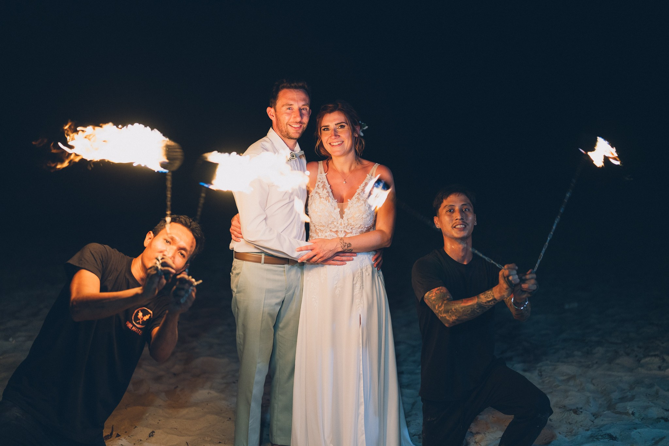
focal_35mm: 50
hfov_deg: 39.6
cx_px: 334
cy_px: 223
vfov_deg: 27.0
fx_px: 929
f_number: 1.4
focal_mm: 50
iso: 500
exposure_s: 1/250
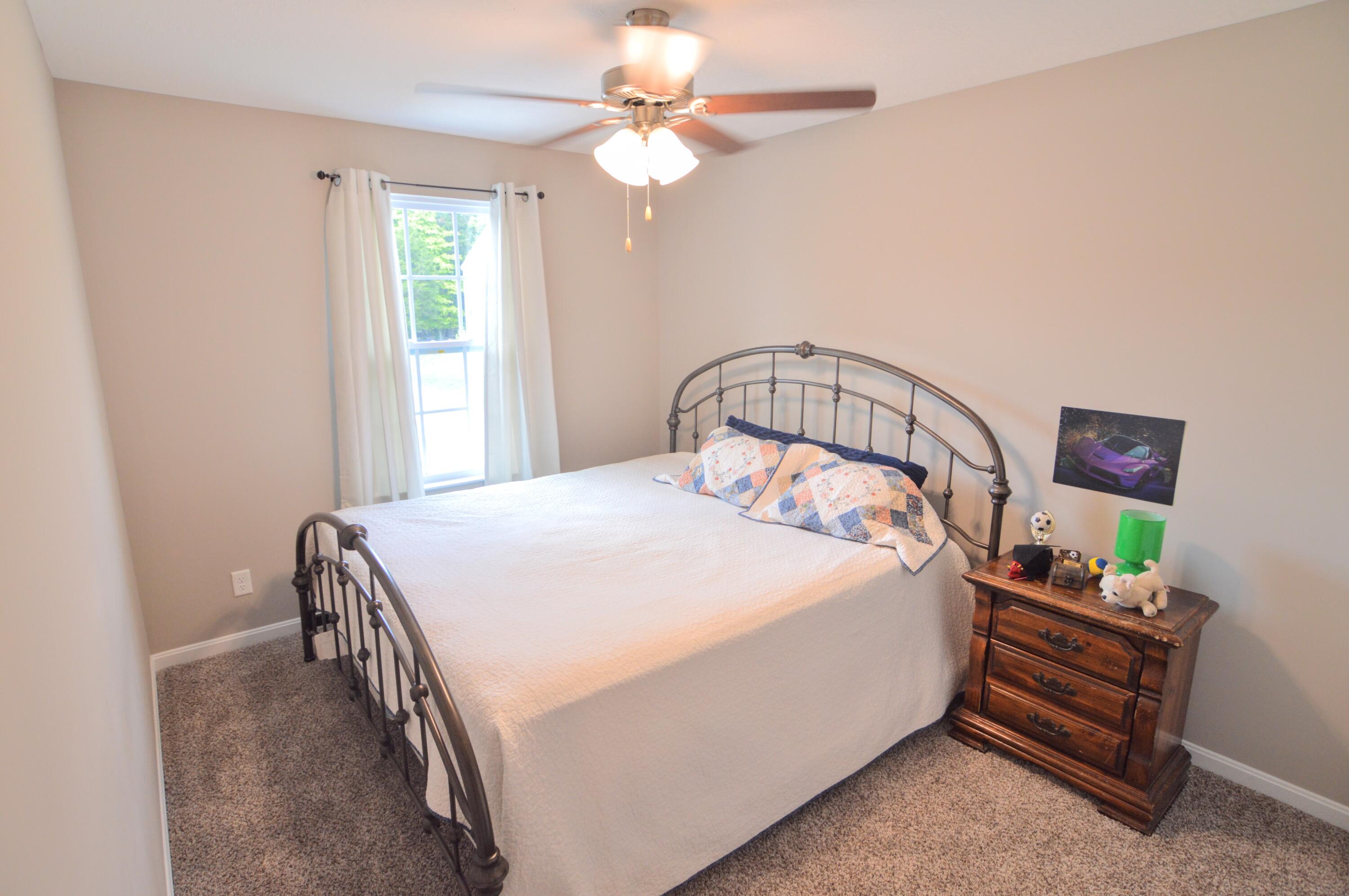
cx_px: 674
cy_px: 448
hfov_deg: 95.0
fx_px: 618
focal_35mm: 16
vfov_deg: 71.9
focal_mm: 11
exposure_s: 1/80
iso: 400
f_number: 4.5
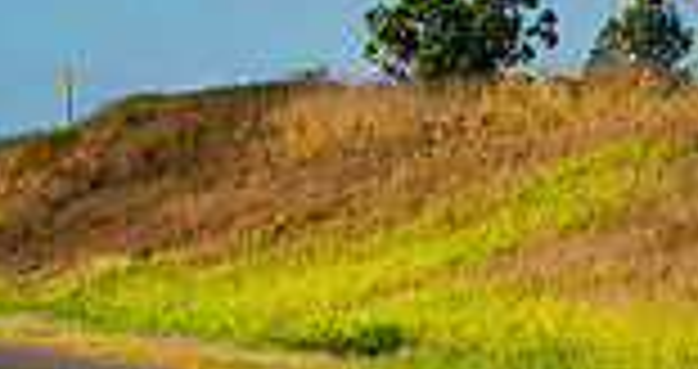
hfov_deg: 7.7
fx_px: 5165
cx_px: -9
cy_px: -345
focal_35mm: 283
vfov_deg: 4.1
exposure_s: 1/2000
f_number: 7.1
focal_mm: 70
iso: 400
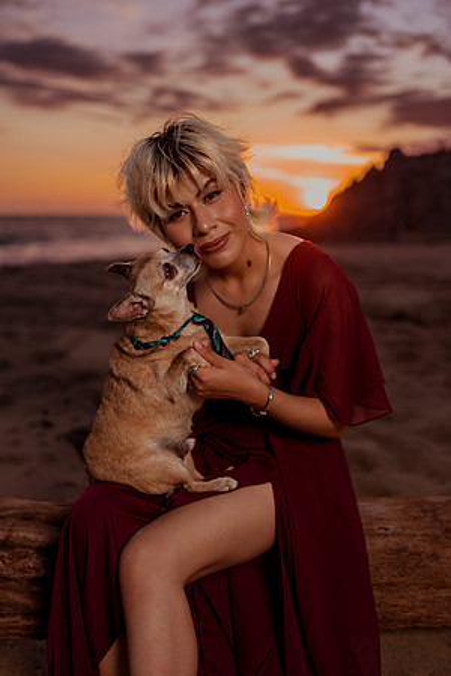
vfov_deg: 54.4
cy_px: 338
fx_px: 658
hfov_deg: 37.9
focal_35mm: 35
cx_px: 226
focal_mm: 35
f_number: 1.8
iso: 50
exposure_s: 1/500
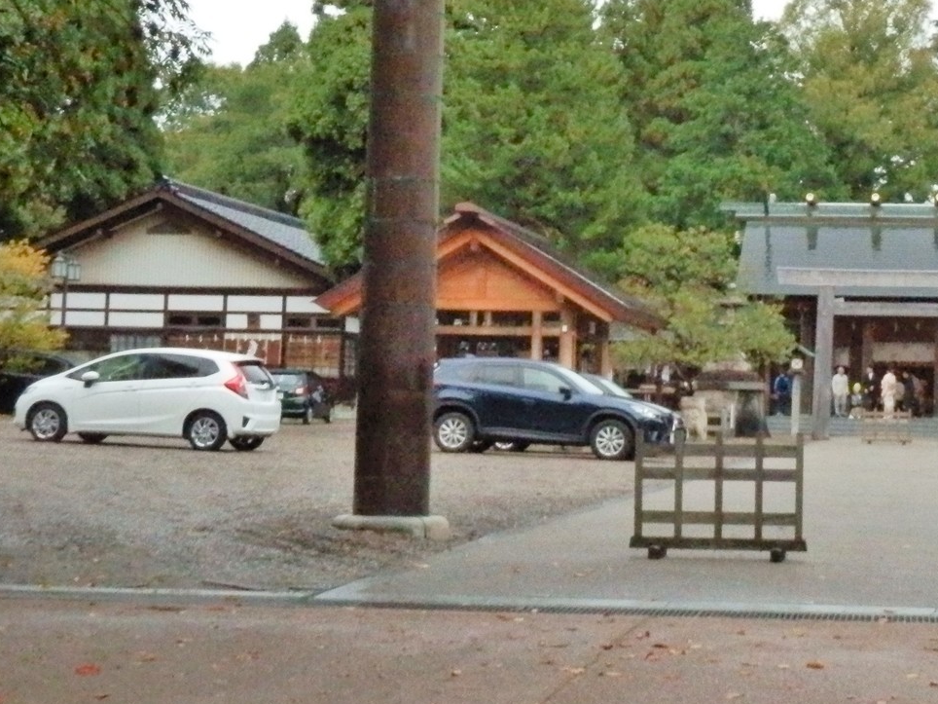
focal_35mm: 84
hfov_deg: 23.0
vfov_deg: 17.5
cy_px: 221
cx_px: 709
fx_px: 2276
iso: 1600
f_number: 4.1
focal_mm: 9.8
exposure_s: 1/1250
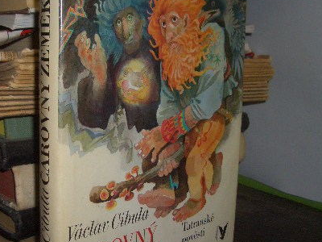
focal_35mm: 56
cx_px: 123
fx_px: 521
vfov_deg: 26.1
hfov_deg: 34.2
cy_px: 130
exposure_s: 1/60
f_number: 2.6
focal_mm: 5.8
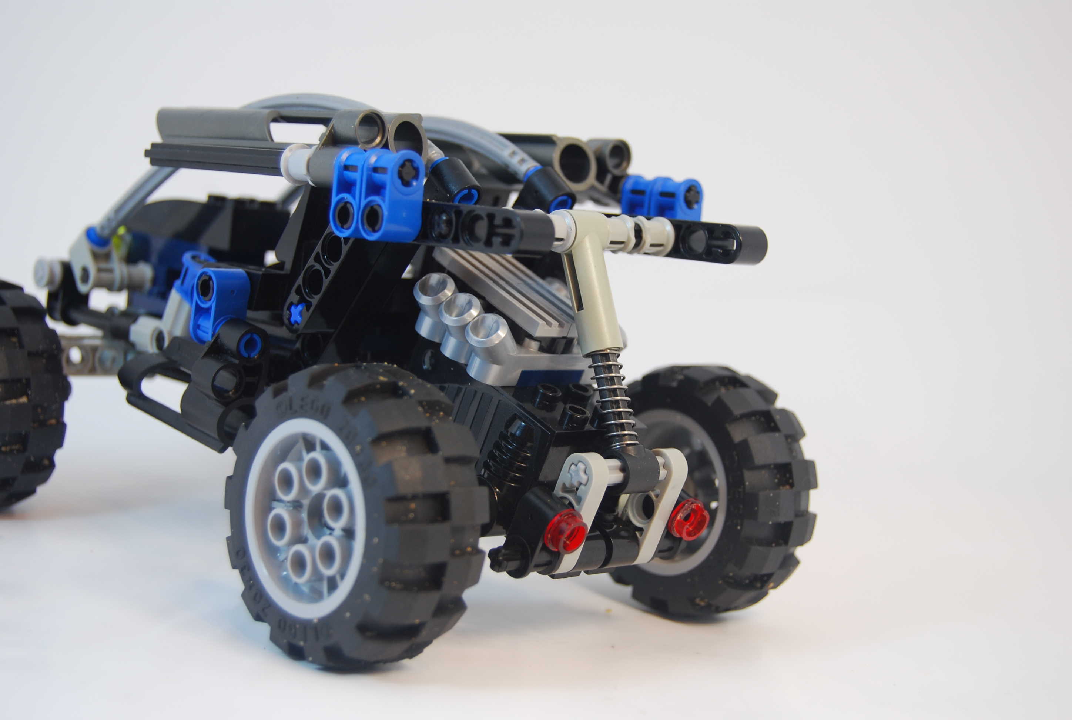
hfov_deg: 33.3
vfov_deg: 22.7
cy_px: 360
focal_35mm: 60
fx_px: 1790
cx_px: 536
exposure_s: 1/60
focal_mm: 40
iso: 200
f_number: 5
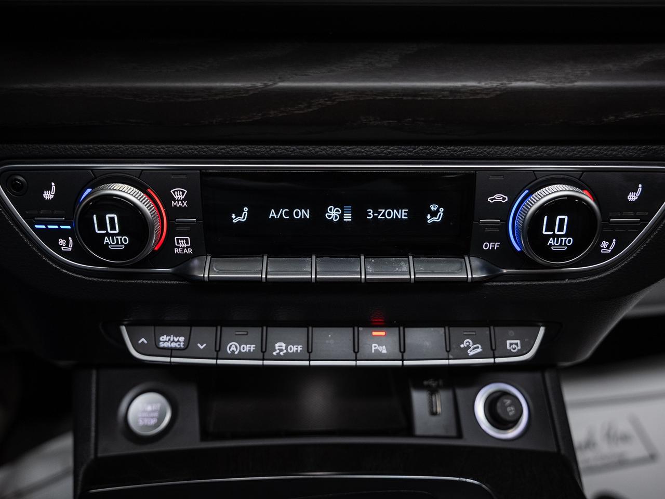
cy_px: 250
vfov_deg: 45.5
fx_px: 594
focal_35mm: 31
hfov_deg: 58.5
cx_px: 332
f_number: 4
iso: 1000
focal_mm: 28.6
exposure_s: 1/40
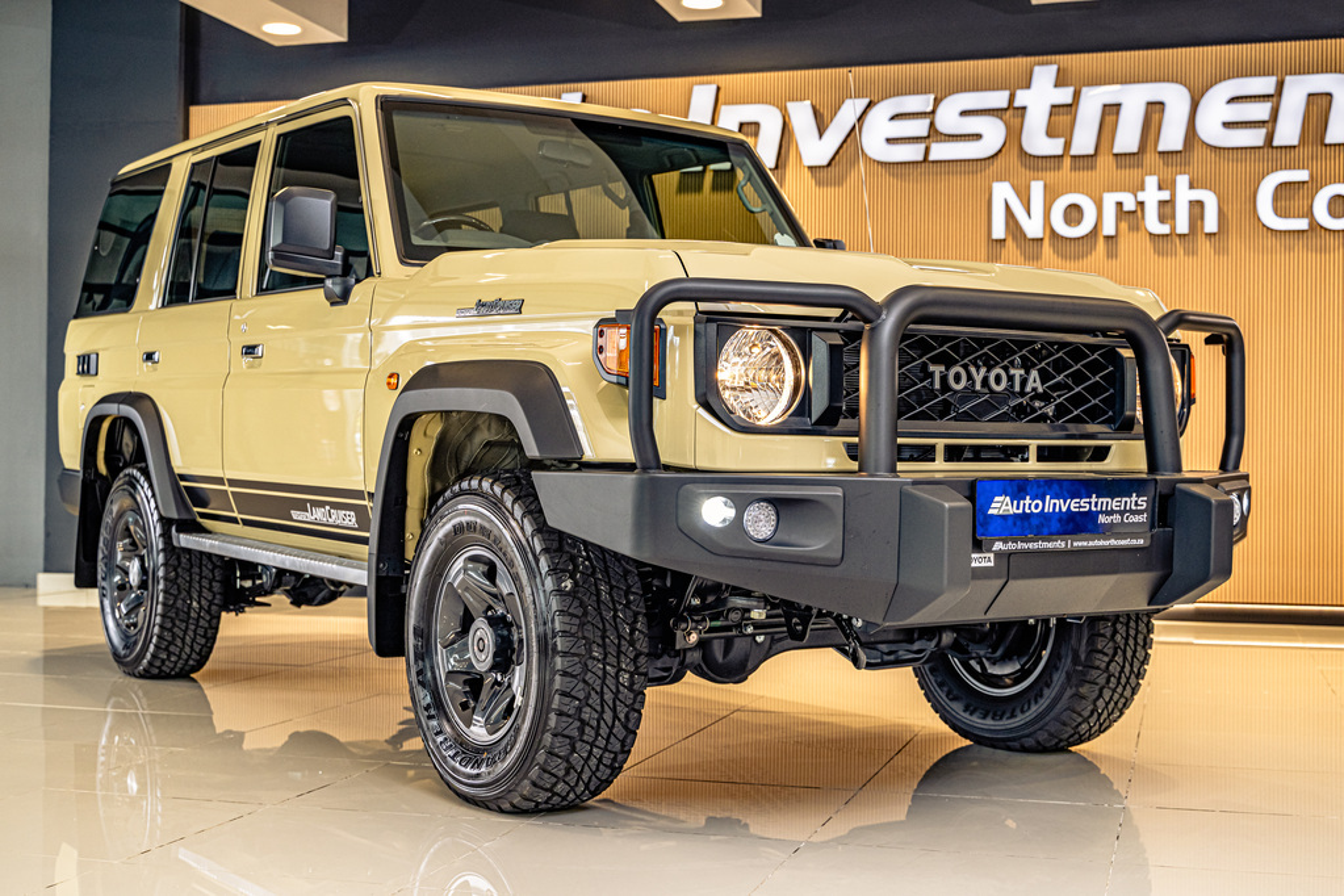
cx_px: 672
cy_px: 448
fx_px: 1717
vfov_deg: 29.2
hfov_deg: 42.7
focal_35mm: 46
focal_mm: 46
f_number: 4.5
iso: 640
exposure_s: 1/125
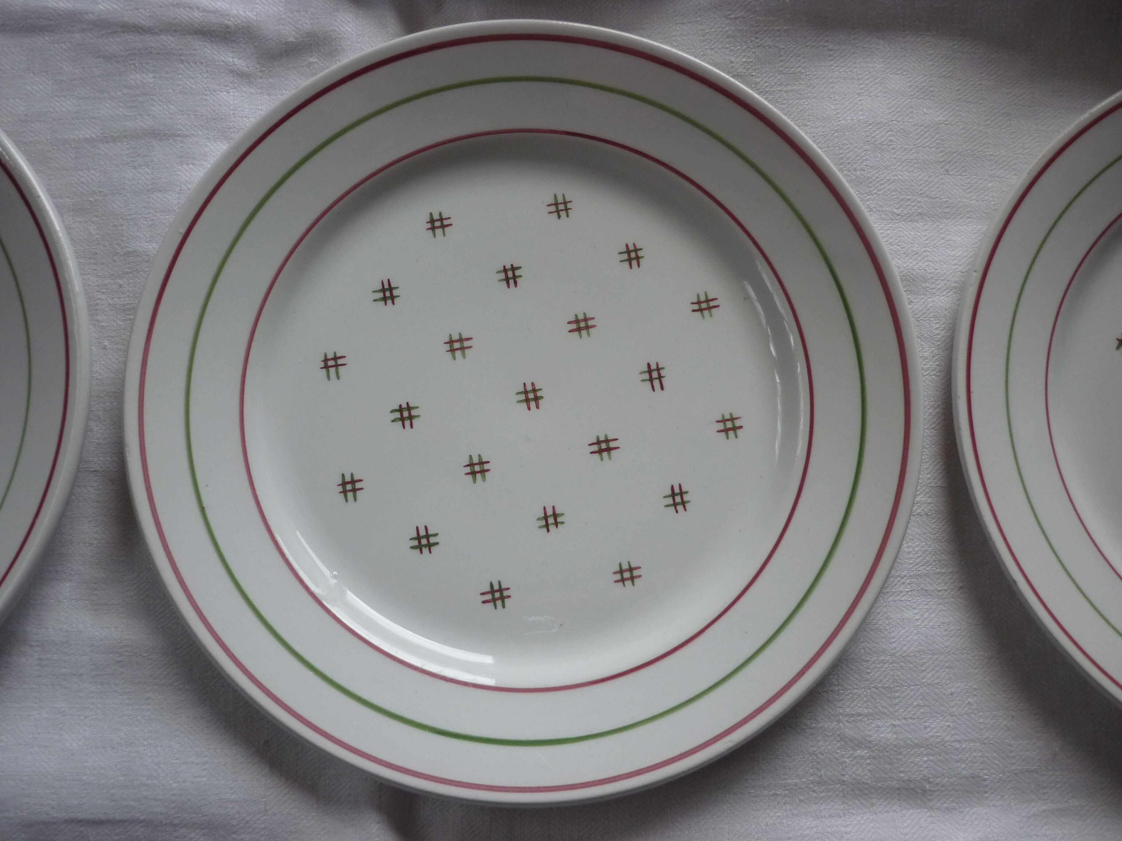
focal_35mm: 33
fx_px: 1070
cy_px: 420
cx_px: 561
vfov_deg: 42.9
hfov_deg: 55.4
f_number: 2.8
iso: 125
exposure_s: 1/30
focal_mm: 5.5
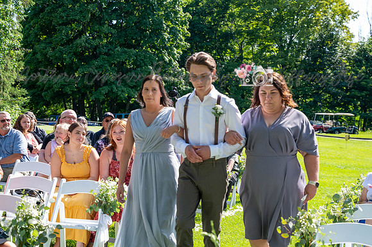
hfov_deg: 28.9
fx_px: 723
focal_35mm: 70
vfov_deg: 19.4
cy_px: 124
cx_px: 186
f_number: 5.6
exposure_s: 1/250
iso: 200
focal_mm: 70
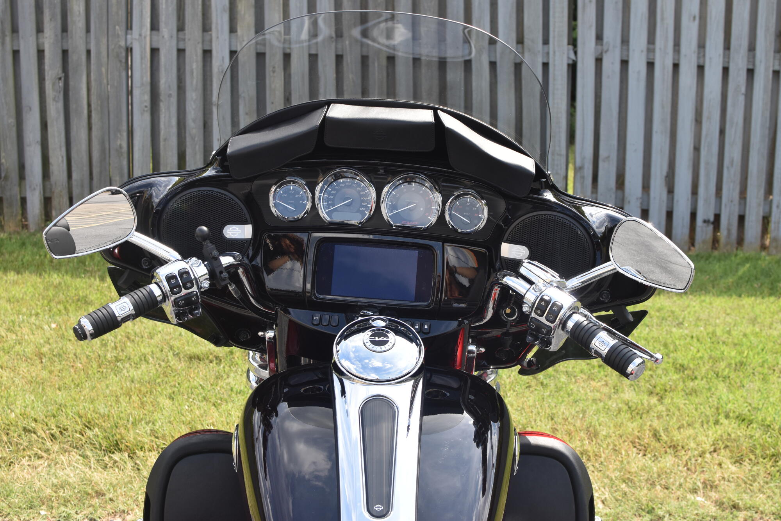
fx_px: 1139
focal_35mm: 52
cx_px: 390
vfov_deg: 25.7
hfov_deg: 37.9
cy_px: 260
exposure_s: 1/800
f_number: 6.3
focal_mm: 35
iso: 400
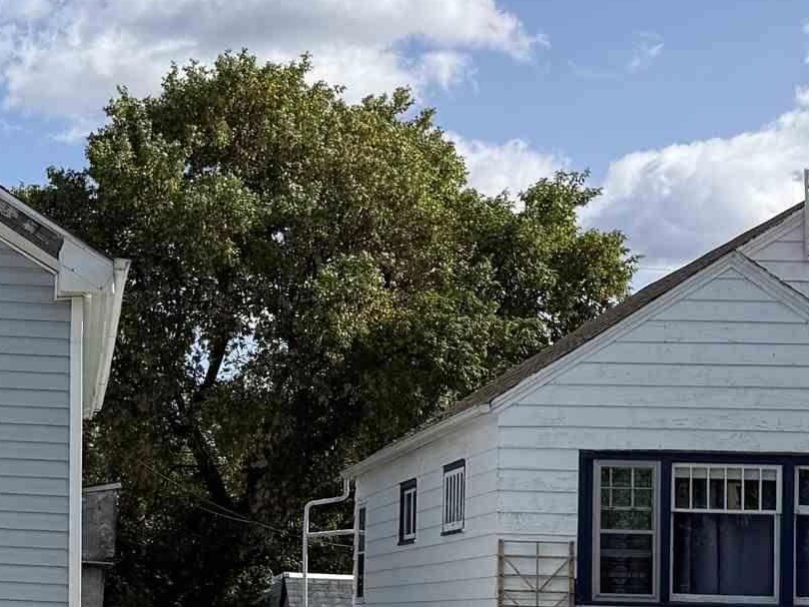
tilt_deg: +4.1
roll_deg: -1.2
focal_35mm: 91
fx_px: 2127
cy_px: 497
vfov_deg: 16.1
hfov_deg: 20.7
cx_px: -23
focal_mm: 6.76
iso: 80
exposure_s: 1/4405
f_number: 1.78
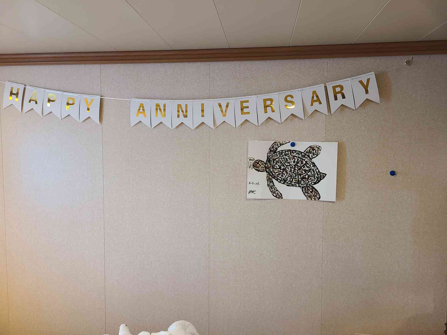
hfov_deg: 67.3
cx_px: 224
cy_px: 168
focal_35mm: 26
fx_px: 336
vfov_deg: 53.1
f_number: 1.8
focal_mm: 5.4
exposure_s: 1/40
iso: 200
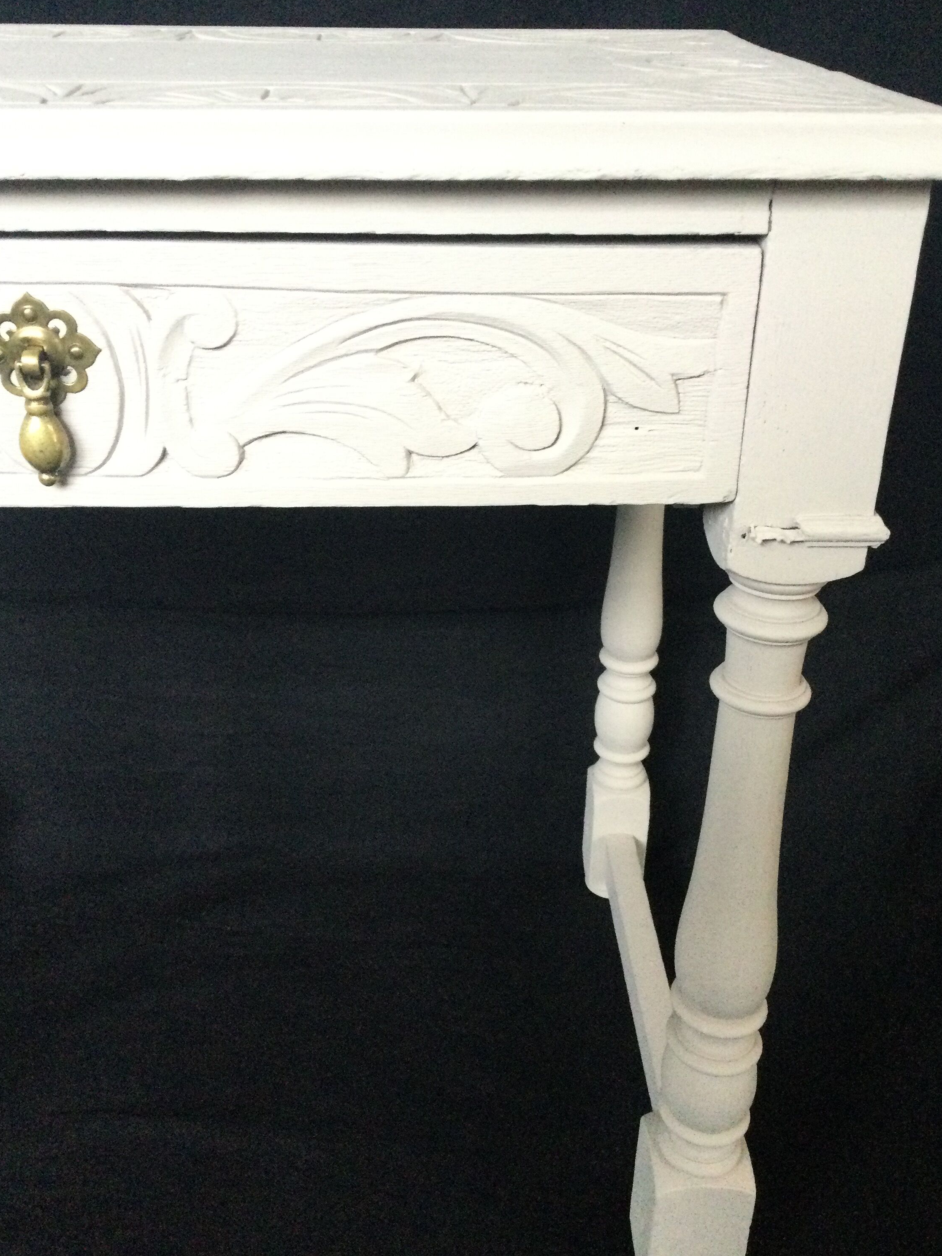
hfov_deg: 41.8
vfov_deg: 54.0
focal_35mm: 34
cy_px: 622
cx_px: 495
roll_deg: -0.3
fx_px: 1234
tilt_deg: -27.3
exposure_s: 1/25
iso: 200
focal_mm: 3.3
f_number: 2.4
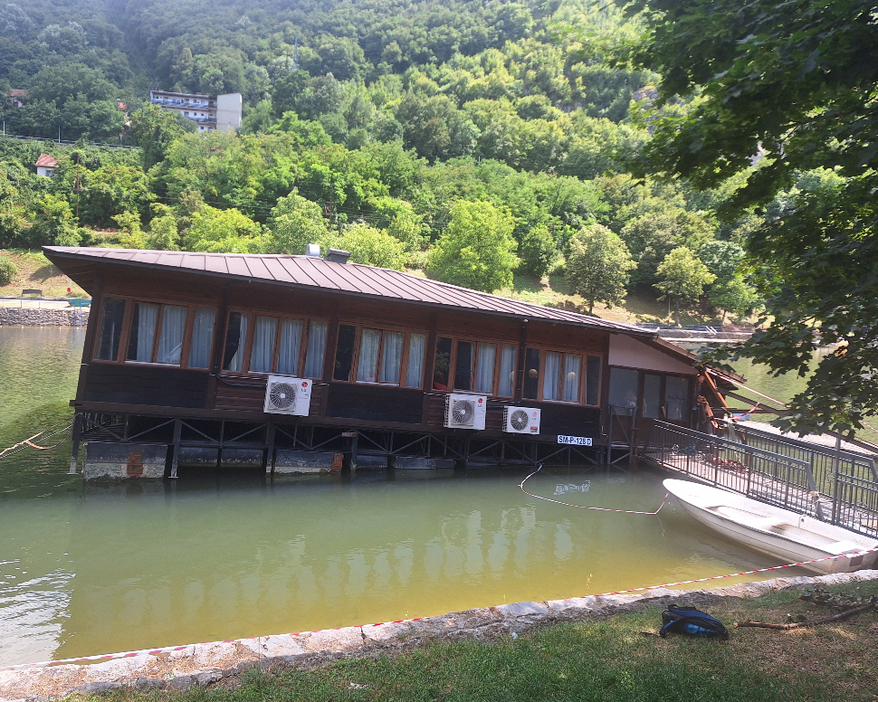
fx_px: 650
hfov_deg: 68.1
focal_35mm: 25
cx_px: 422
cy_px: 341
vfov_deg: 56.8
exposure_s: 1/444
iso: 40
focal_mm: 5.54
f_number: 1.8
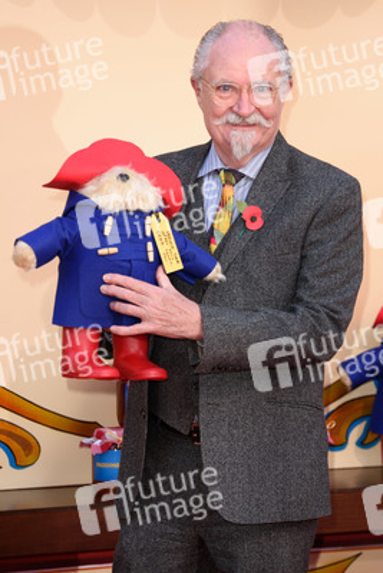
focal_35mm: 175
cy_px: 286
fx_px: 2790
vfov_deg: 11.7
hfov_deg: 7.9
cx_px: 192
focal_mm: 175
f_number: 5.6
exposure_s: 1/250
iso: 320
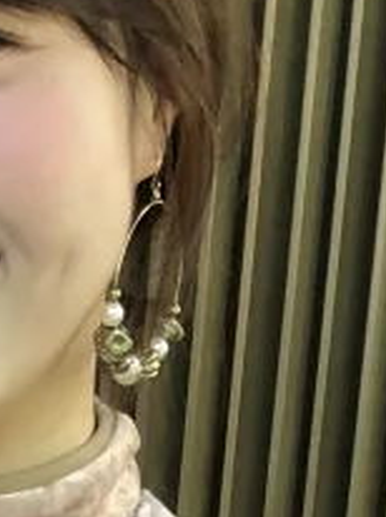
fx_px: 2920
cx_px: -50
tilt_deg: -15.1
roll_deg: -3.2
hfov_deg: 7.5
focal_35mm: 196
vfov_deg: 9.4
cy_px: 1067
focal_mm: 3.99
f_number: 1.8
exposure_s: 1/30
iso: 25
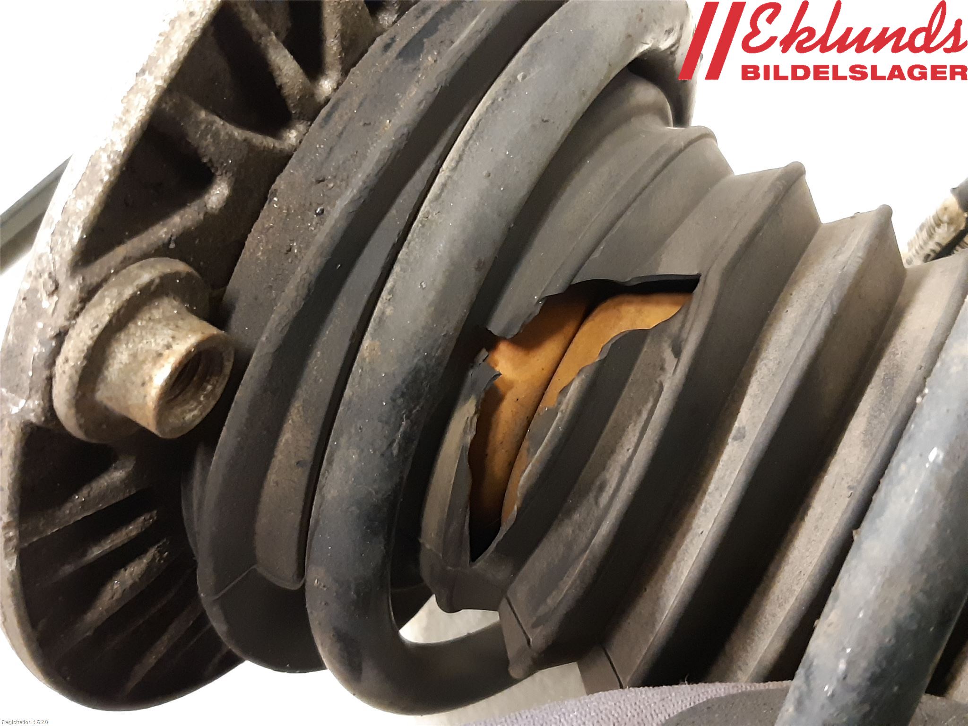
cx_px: 484
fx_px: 727
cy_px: 363
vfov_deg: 53.1
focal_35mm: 26
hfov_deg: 67.3
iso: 500
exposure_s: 1/20
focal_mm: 3.93
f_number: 1.7
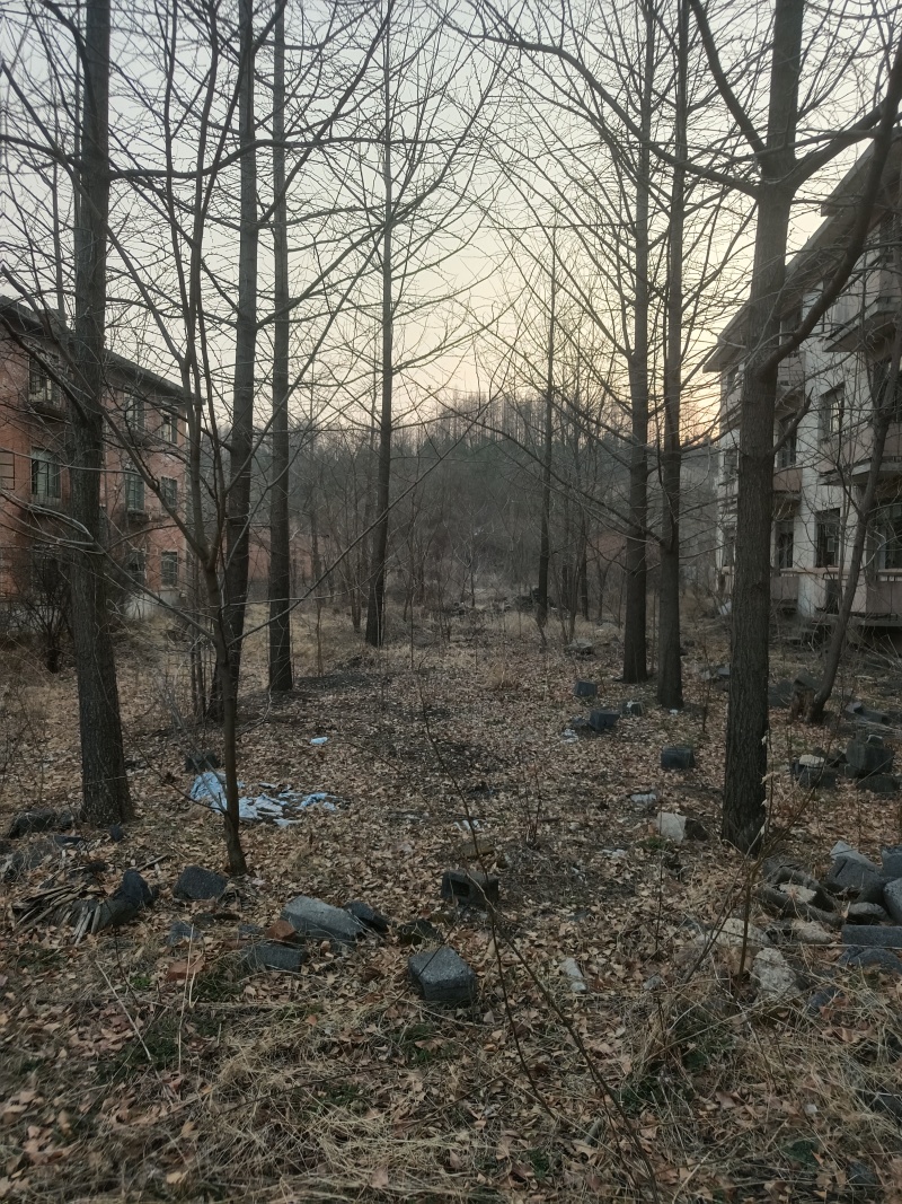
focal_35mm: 23
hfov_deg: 58.9
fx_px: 799
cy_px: 602
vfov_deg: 73.9
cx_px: 451
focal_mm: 5.59
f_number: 1.88
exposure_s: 1/100
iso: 271
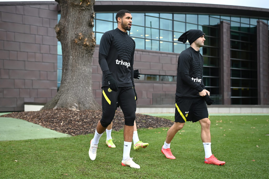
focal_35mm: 40
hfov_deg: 48.5
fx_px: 299
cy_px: 90
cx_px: 134
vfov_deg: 33.4
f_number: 4
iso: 400
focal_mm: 40
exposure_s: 1/640
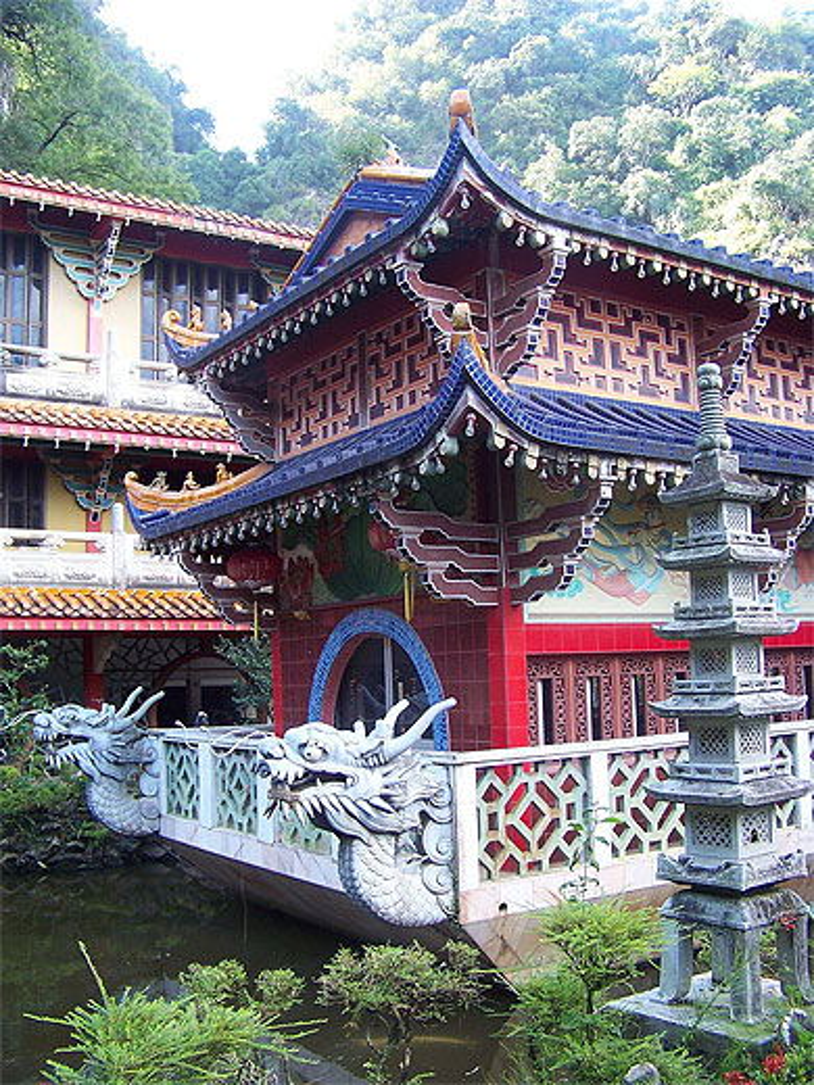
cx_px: 407
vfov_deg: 51.4
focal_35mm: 36
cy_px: 542
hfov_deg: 39.7
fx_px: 1129
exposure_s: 1/50
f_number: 2.8
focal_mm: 5.85
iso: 64
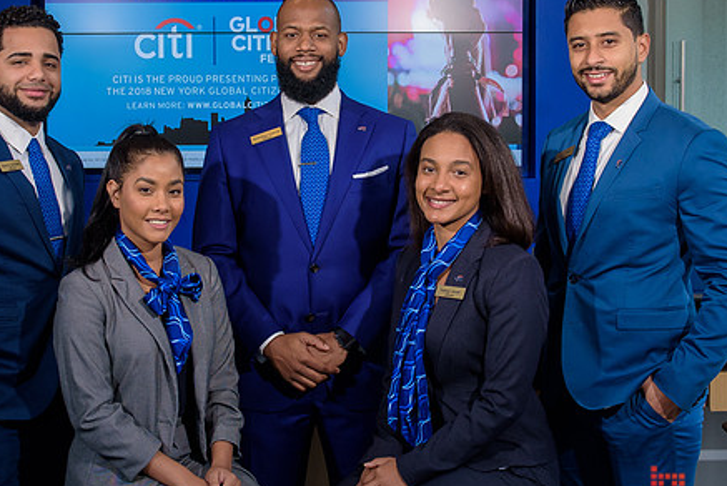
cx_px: 315
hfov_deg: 28.0
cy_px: 188
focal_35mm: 72
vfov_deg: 18.9
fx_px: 1455
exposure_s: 1/250
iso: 1000
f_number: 5.6
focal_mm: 31
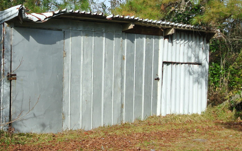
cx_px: 97
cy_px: 74
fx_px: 389
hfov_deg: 34.4
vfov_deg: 22.0
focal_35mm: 59
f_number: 4.5
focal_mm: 10
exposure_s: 1/640
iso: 100
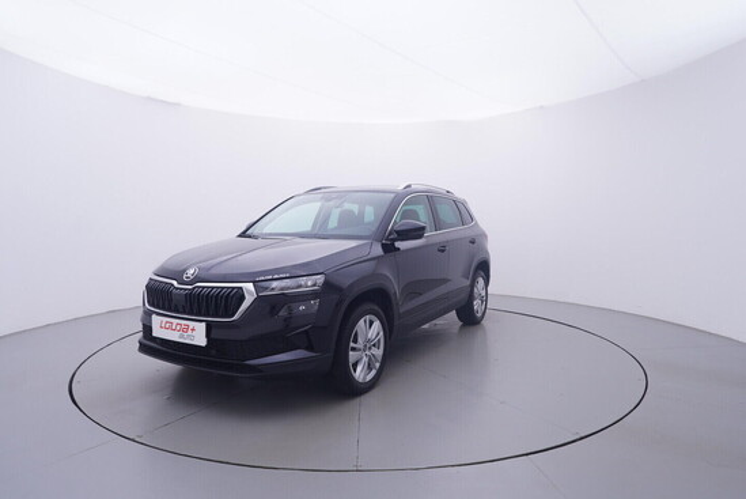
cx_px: 373
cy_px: 250
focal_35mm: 22
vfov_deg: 56.2
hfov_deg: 77.3
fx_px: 467
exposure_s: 1/80
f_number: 5
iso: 200
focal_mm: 15
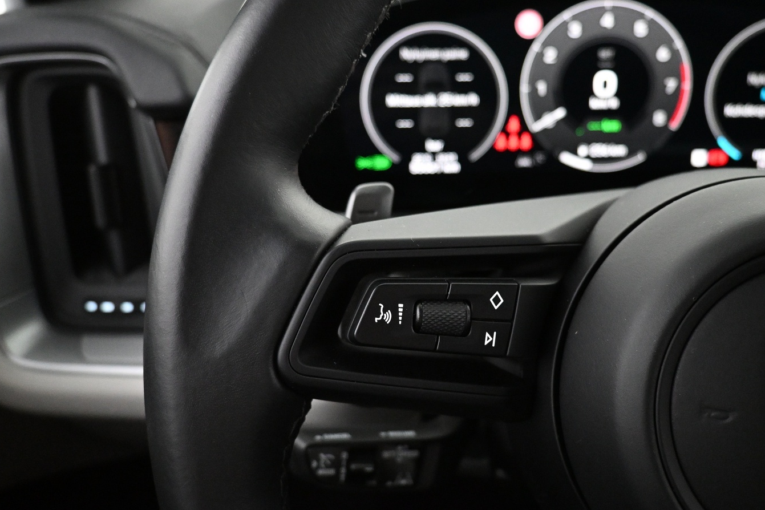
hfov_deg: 63.6
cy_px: 235
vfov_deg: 44.9
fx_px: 616
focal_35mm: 29
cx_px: 399
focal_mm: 16
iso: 4000
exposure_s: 1/50
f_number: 3.5
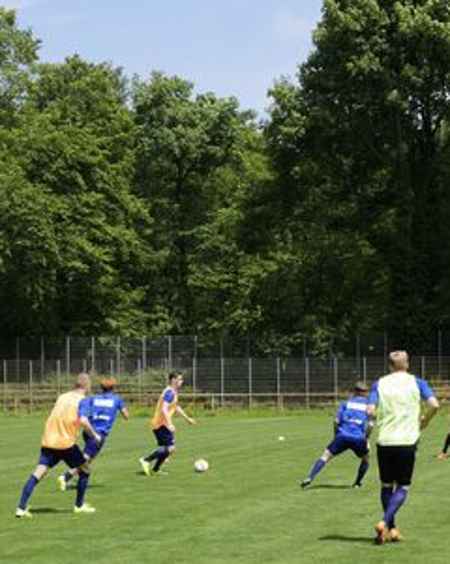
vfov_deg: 18.5
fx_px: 1735
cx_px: 309
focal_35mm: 104
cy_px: 314
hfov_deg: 14.7
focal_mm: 25
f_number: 9
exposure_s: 1/320
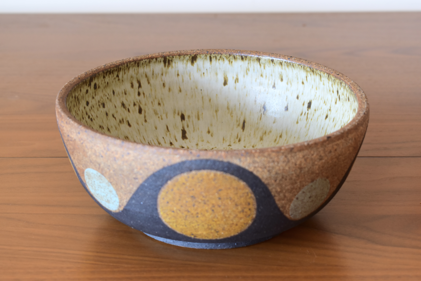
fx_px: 965
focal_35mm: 82
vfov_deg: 16.6
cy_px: 140
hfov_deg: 24.6
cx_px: 210
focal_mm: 55
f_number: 6.3
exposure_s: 1/15
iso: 640
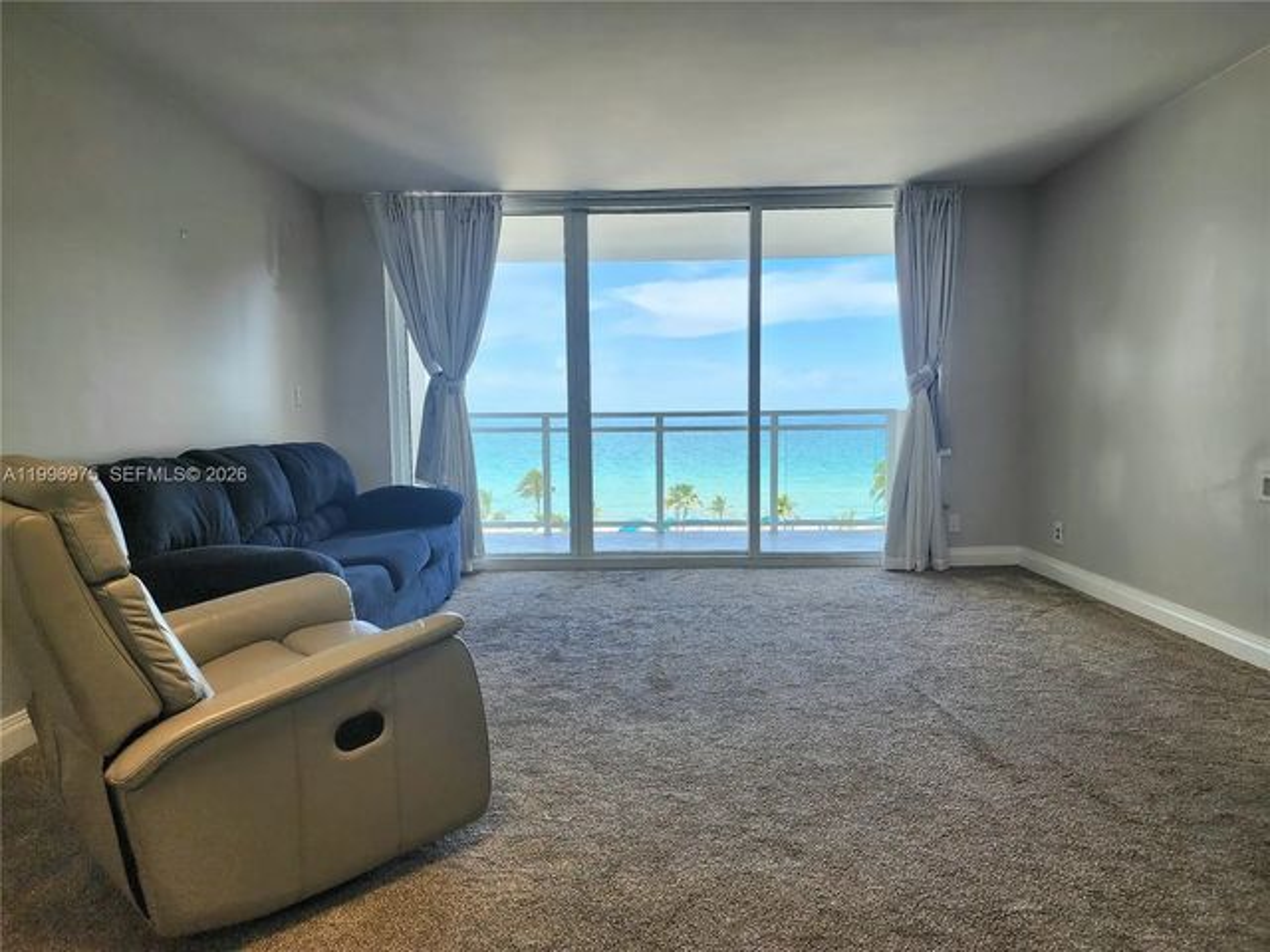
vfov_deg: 58.9
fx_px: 844
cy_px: 476
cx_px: 635
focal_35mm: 23
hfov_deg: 73.9
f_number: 1.8
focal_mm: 6.4
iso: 32
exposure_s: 1/182
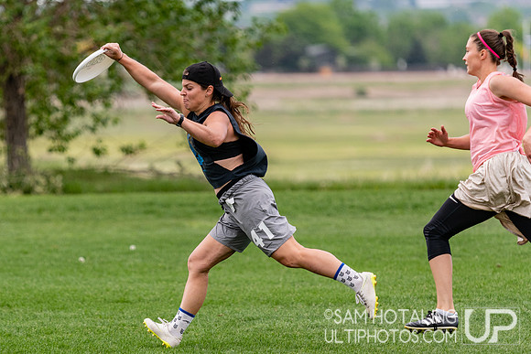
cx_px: 190
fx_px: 5684
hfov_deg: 5.3
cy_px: 195
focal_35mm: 385
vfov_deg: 3.6
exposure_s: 1/2500
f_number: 2.8
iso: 280
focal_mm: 190
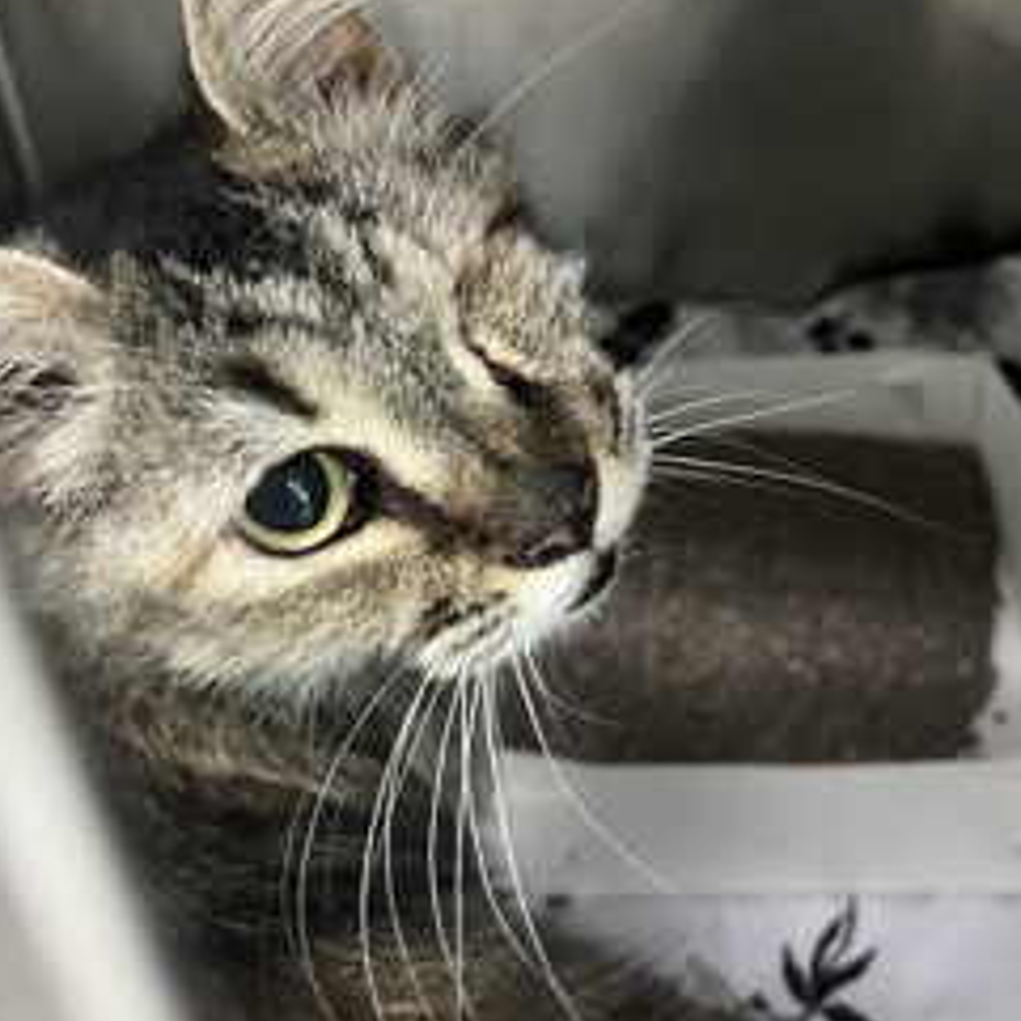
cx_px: 642
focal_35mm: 40
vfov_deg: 41.6
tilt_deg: -30.4
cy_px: 394
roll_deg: +5.0
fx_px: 1335
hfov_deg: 41.5
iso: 640
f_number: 1.6
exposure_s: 1/30
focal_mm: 5.1
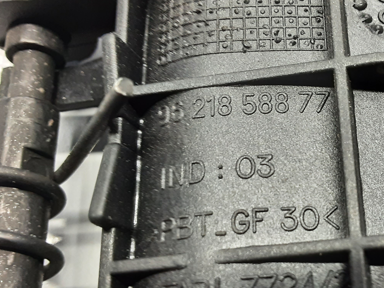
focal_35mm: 44
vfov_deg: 32.8
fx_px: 488
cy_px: 168
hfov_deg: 41.0
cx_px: 311
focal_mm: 2.91
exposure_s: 1/33
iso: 125
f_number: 1.9
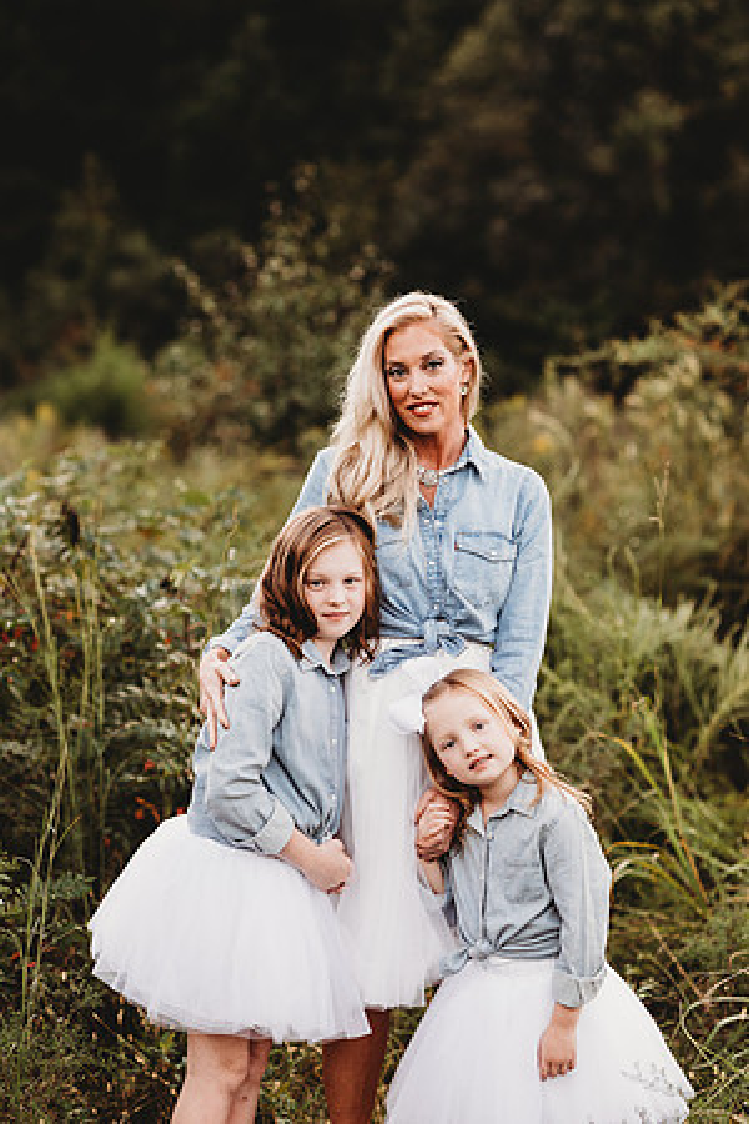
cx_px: 374
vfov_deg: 23.9
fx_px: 2653
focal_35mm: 85
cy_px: 562
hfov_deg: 16.1
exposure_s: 1/200
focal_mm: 85
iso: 125
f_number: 2.2
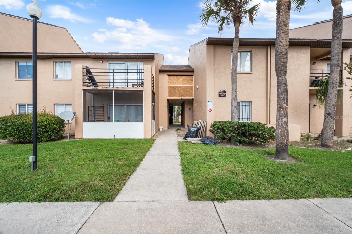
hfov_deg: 100.4
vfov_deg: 77.3
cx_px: 176
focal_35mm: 15
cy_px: 117
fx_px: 147
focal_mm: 10
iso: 320
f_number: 16
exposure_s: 1/25
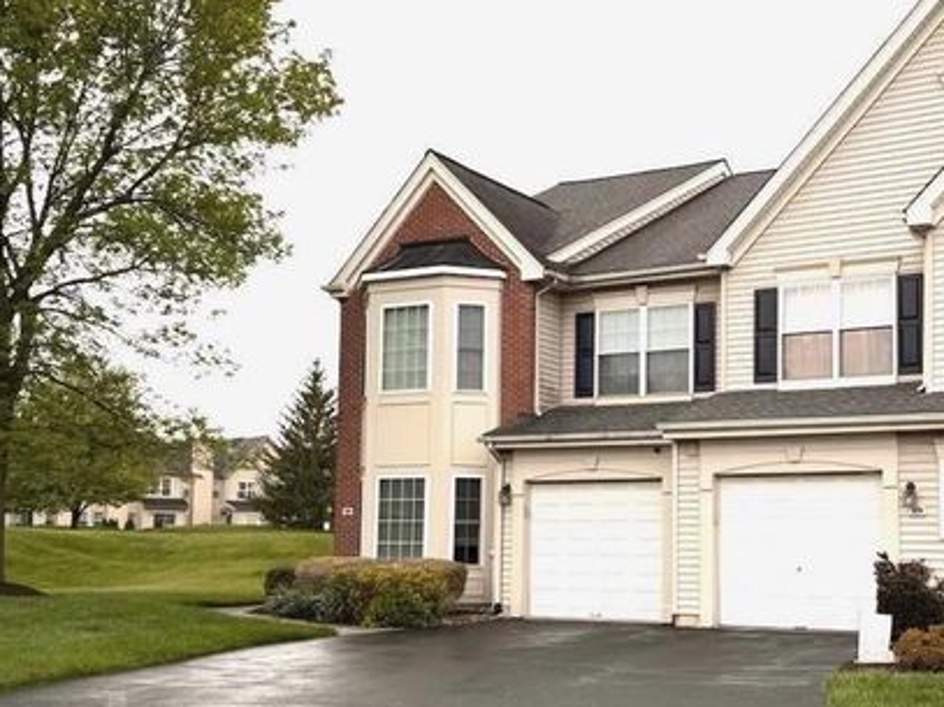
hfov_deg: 51.6
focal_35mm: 35
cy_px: 423
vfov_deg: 40.5
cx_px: 631
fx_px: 954
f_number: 1.78
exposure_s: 1/165
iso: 64
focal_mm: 6.76
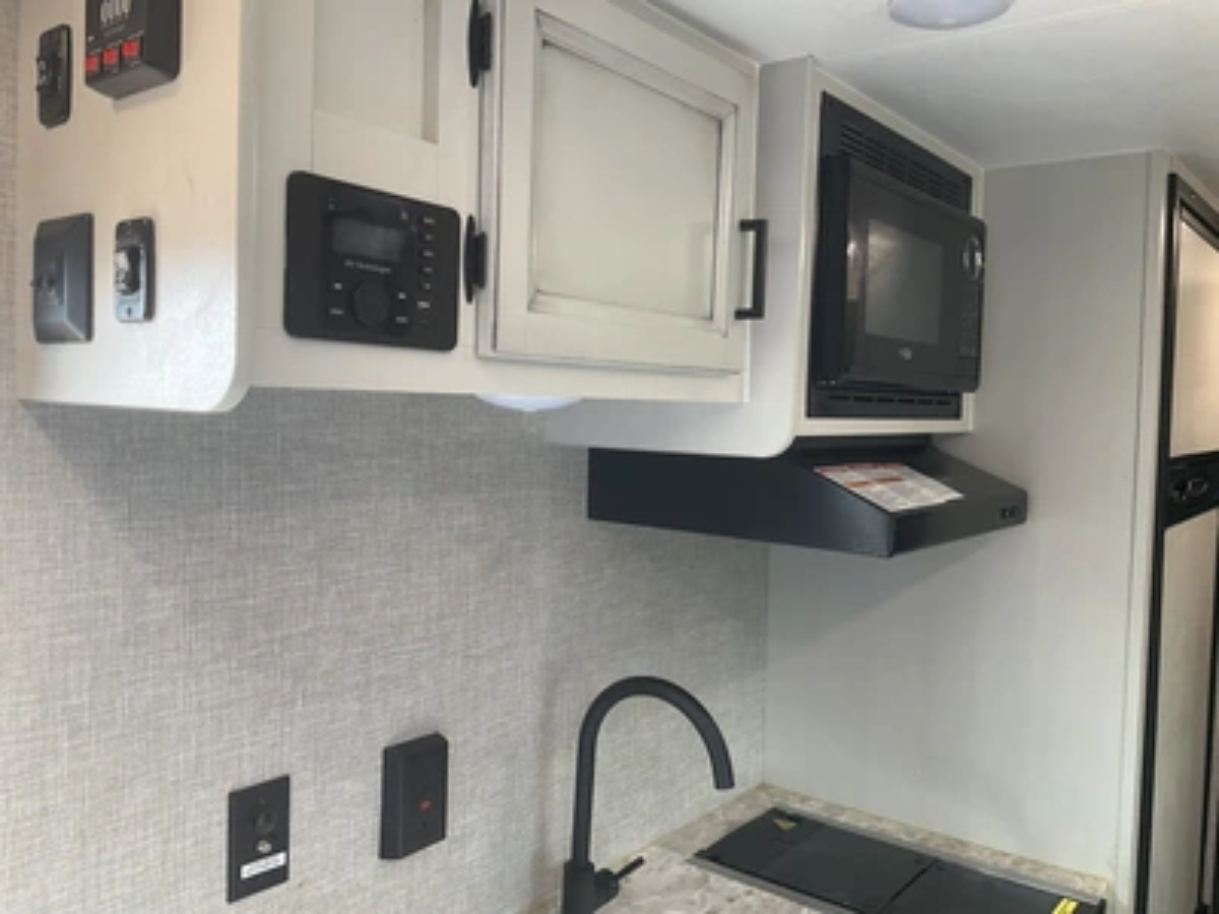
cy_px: 457
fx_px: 1021
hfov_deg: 61.7
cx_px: 610
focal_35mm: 29
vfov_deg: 48.2
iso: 64
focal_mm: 3
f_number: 1.8
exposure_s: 1/65
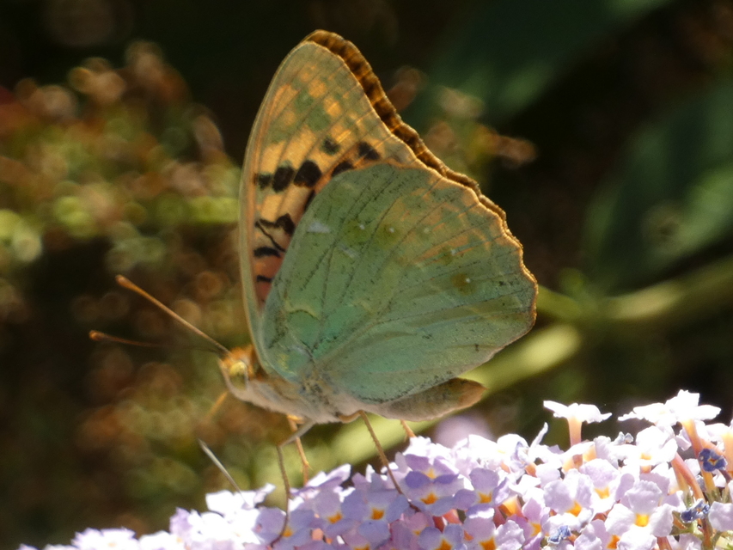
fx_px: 13596
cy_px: 275
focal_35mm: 642
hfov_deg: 3.1
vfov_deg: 2.3
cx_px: 366
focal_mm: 115
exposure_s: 1/125
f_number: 5.6
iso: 125
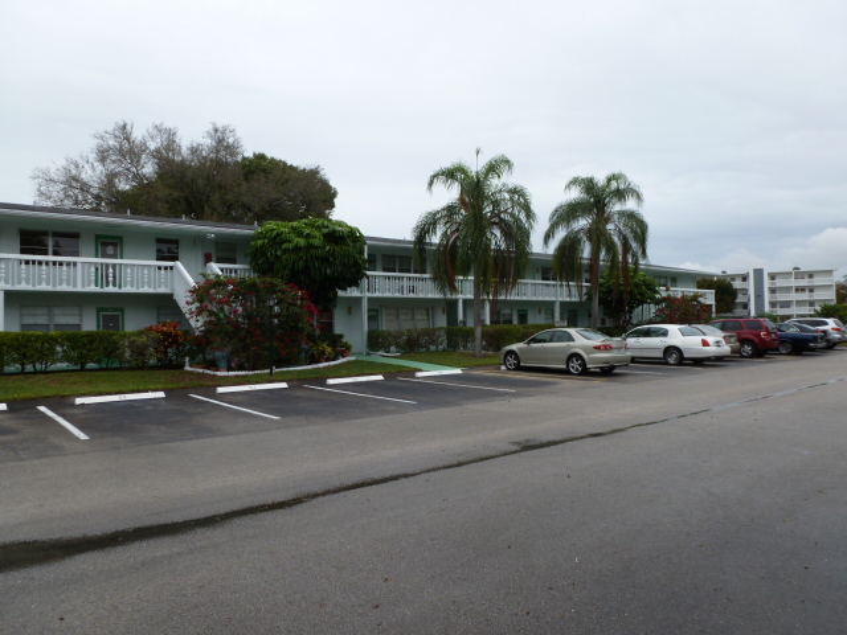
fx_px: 587
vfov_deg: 56.8
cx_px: 424
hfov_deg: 71.6
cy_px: 318
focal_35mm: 24
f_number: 4
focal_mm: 4.3
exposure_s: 1/250
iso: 100
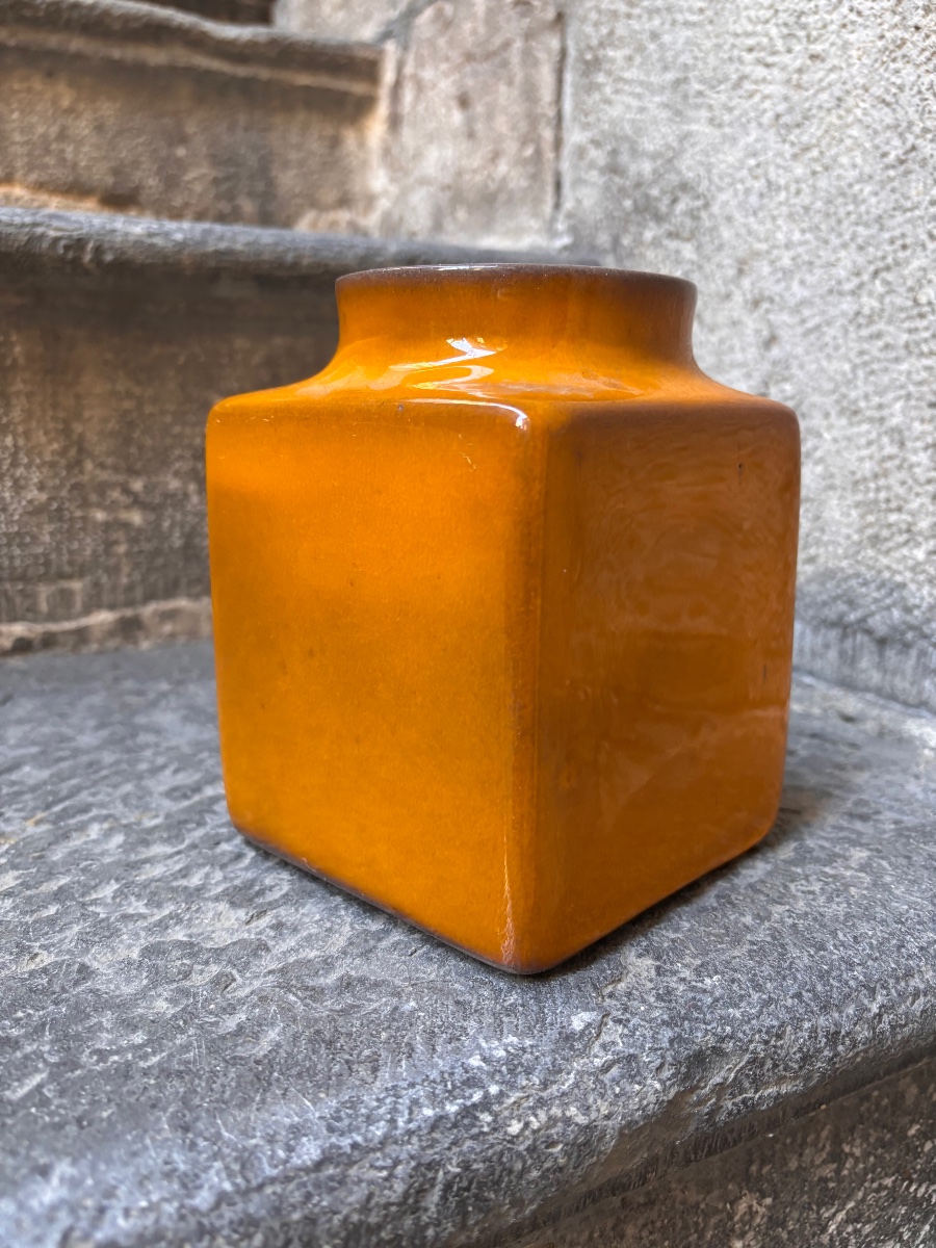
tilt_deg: -13.2
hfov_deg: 53.1
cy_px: 624
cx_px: 468
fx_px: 937
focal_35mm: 26
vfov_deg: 67.3
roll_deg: -0.6
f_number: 1.6
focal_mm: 5.96
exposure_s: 1/60
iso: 320
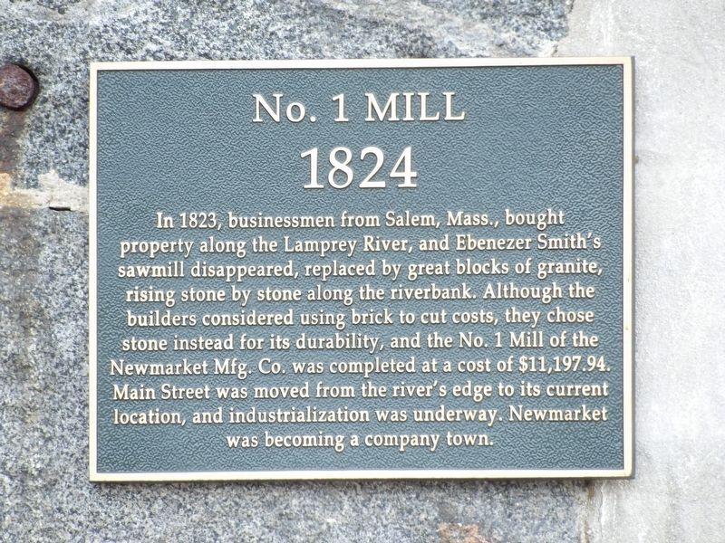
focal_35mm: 719
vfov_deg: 2.1
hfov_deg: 2.8
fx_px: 15059
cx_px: 362
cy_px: 272
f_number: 4.4
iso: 200
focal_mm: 128.9
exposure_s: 1/53
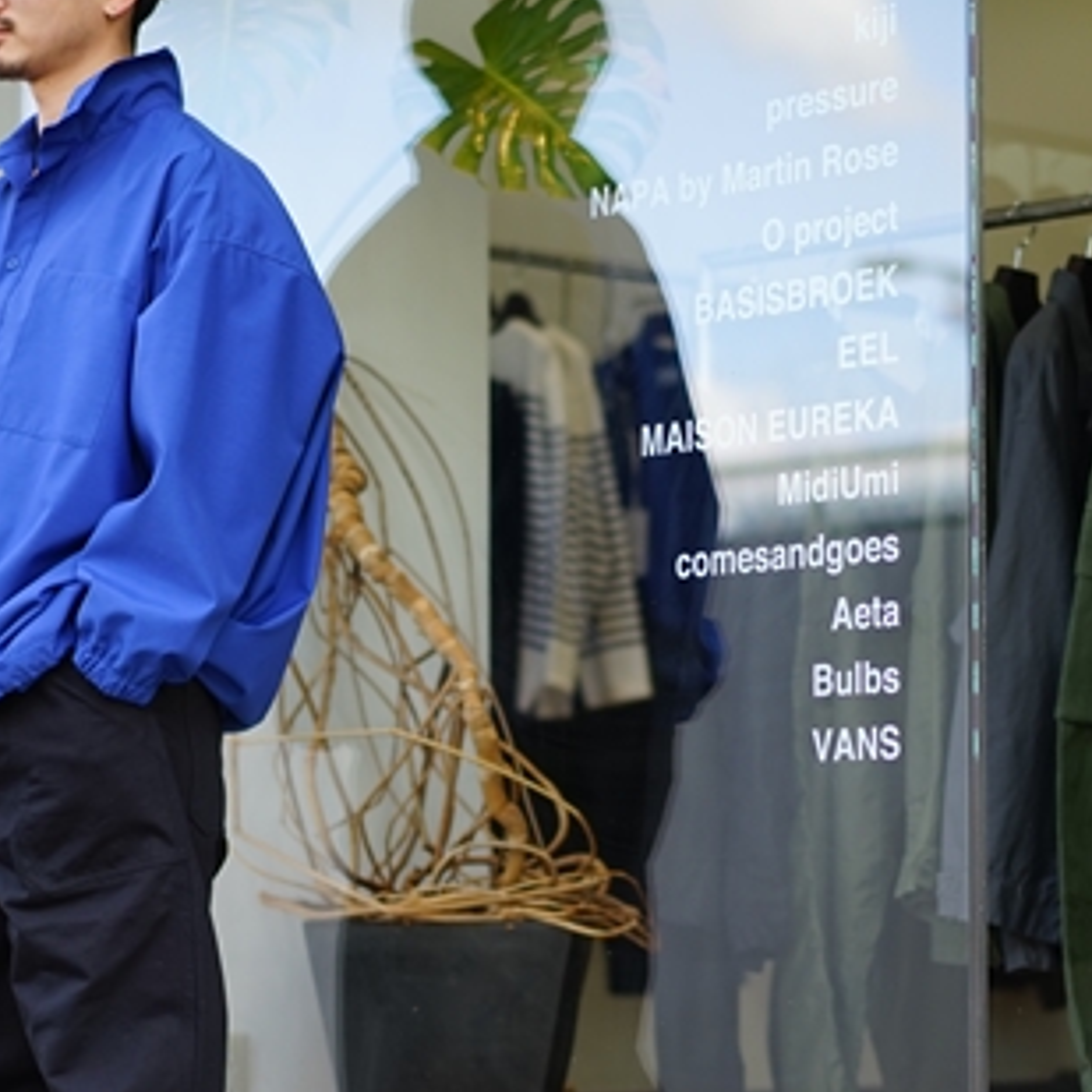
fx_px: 4319
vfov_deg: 14.4
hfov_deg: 14.4
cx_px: 696
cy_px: 645
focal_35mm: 121
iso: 100
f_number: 1.8
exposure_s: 1/400
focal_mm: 55
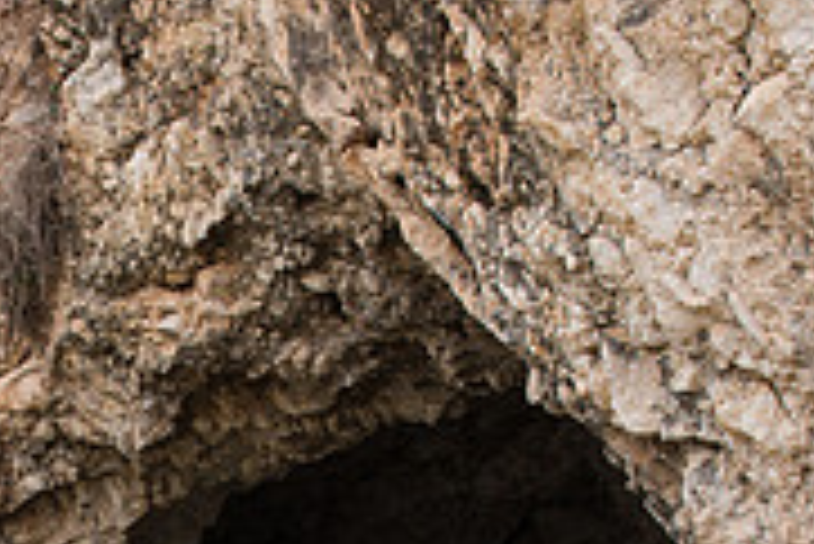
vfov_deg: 16.2
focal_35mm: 77
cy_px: 812
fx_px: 1742
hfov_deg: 25.2
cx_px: 22
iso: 100
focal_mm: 24
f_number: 3.5
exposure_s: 1/320
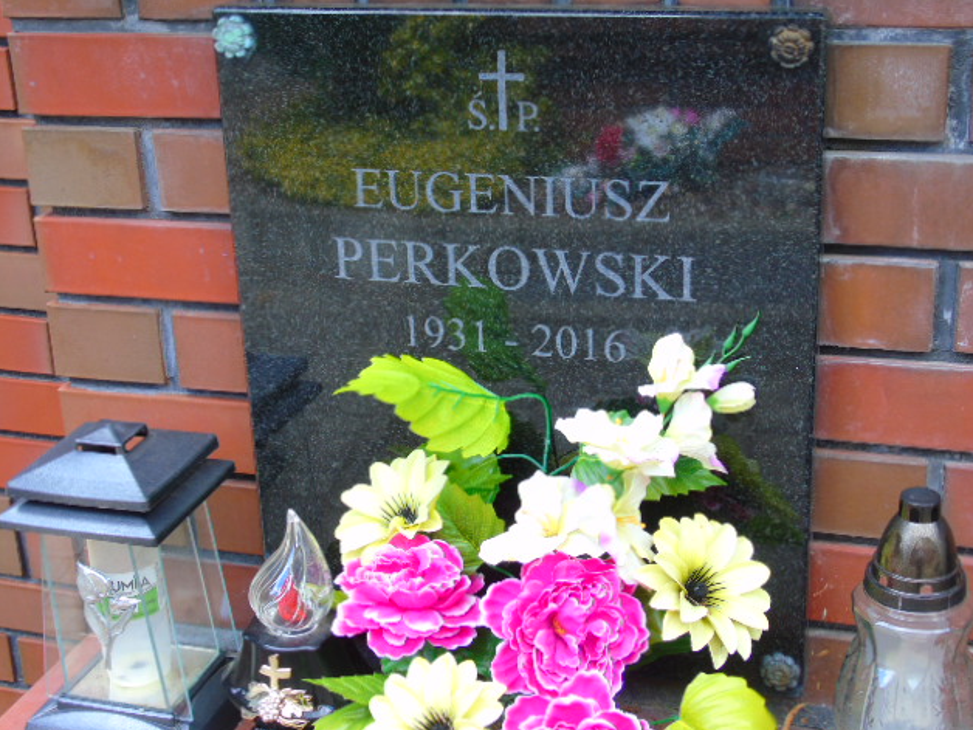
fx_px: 1546
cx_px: 493
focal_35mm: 55
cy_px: 367
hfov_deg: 34.9
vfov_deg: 26.6
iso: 80
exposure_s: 1/40
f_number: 4.3
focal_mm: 9.6
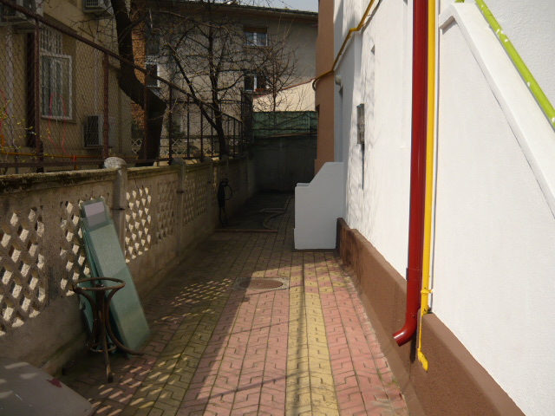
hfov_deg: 55.4
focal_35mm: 33
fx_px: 529
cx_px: 278
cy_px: 208
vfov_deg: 42.9
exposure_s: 1/250
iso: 100
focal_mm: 5.5
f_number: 8
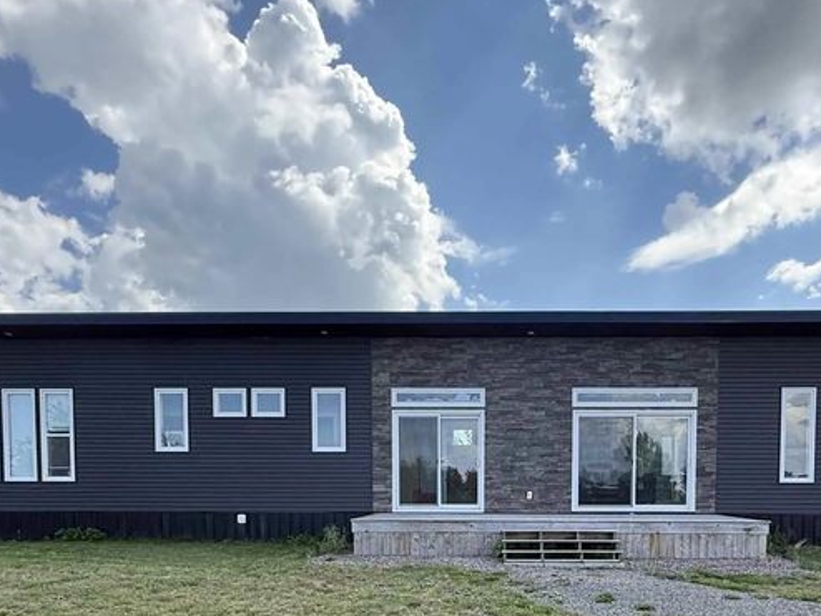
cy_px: 525
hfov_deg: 61.3
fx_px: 688
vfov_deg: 44.9
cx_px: 480
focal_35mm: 29
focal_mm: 2.22
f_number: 2.2
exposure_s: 1/970
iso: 64
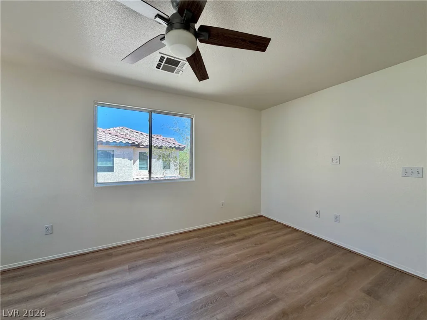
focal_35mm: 14
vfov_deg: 85.7
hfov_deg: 102.1
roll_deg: -0.5
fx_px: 173
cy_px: 160
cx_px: 214
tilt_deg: -0.3
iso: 50
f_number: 2.2
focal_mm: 2.22
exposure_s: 1/135
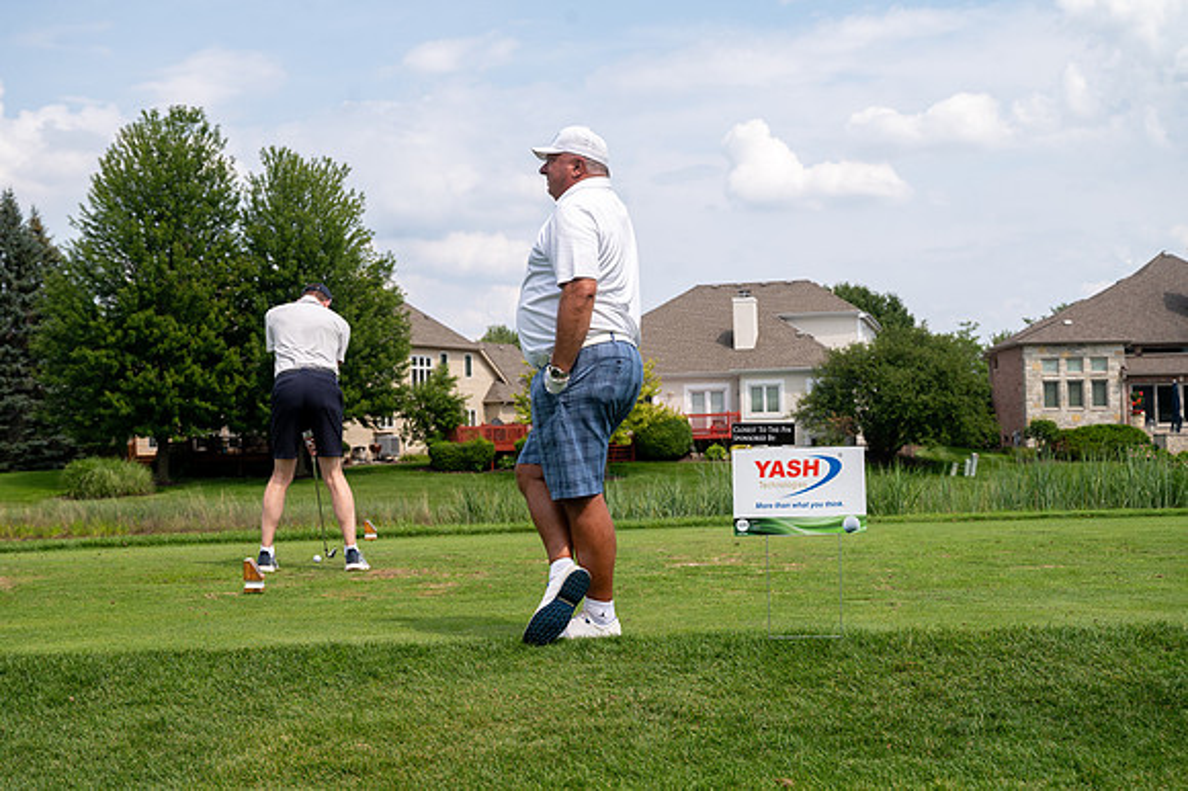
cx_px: 594
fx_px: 1748
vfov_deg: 25.5
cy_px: 396
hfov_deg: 37.5
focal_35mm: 53
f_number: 6.3
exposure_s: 1/800
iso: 250
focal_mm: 53
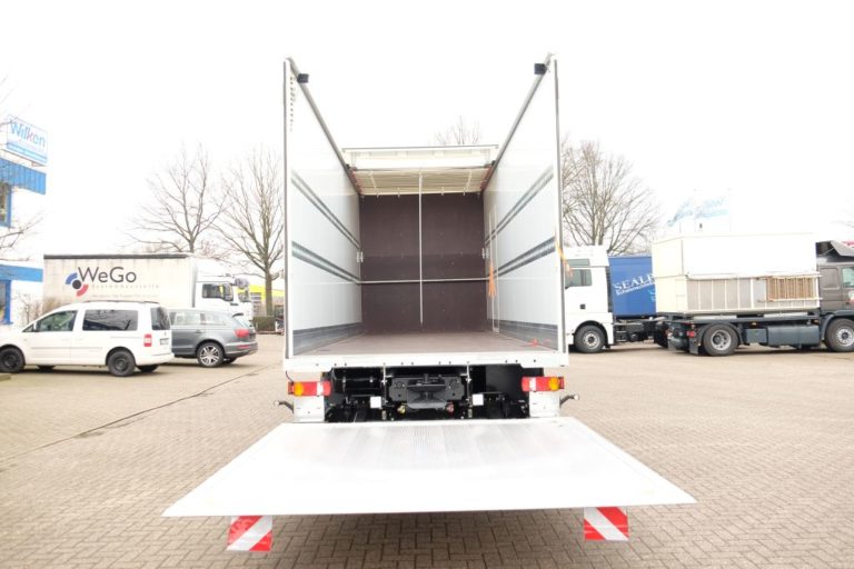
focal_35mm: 28
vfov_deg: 46.4
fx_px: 664
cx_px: 427
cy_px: 284
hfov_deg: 65.5
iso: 200
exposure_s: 1/150
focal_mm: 18.5
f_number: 4
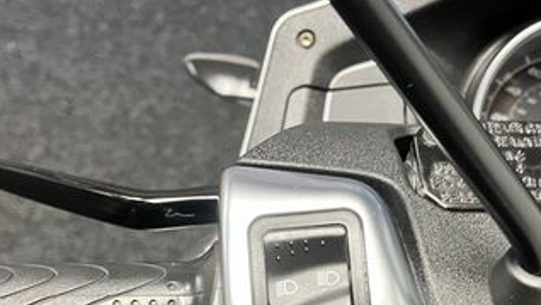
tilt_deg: -50.7
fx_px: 818
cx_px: 308
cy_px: 363
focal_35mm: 57
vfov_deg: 19.9
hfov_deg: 36.5
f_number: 1.6
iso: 400
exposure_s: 1/33
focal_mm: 5.1
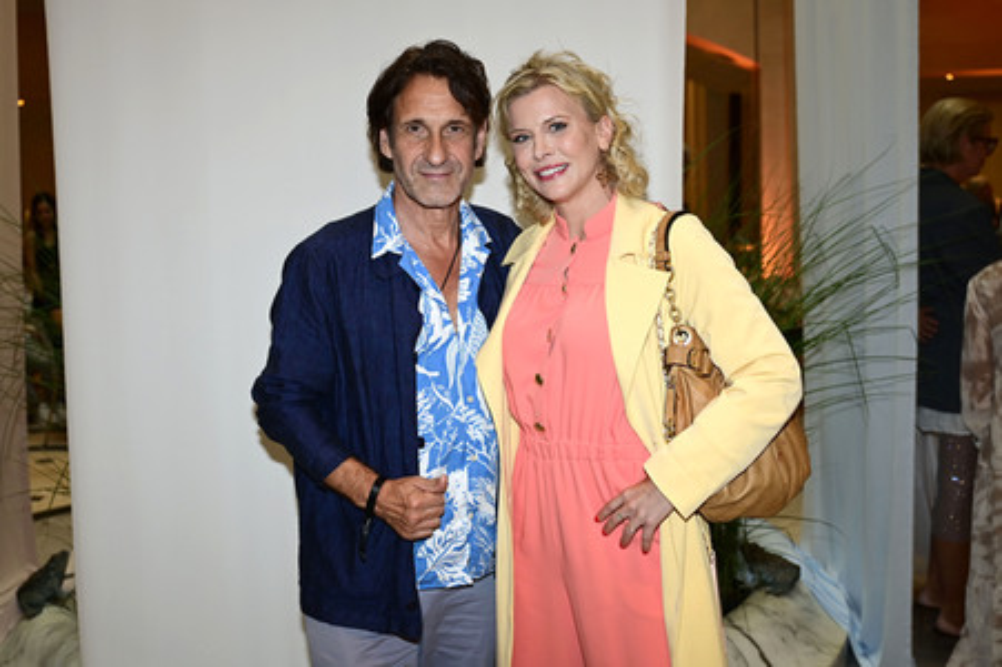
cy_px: 334
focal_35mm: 36
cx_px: 501
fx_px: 1001
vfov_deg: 36.8
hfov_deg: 53.2
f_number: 3.2
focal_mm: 36
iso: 800
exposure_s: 1/200
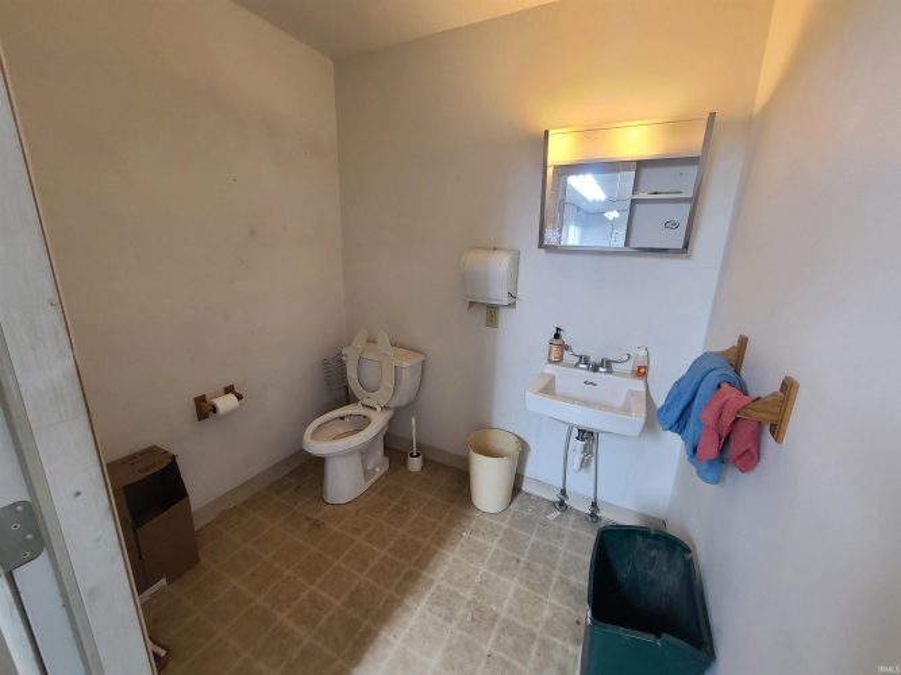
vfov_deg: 89.9
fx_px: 338
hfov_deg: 106.2
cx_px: 450
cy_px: 338
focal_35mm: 13
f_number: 2.2
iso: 320
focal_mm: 2.2
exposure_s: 1/40
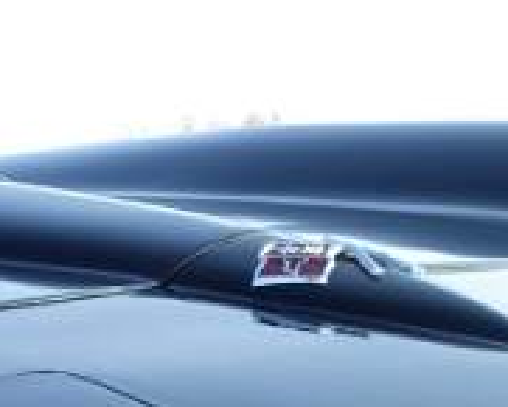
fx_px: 2873
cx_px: 39
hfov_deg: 10.0
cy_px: 705
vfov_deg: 7.9
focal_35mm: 191
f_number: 4
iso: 125
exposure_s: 1/250
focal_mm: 11.56
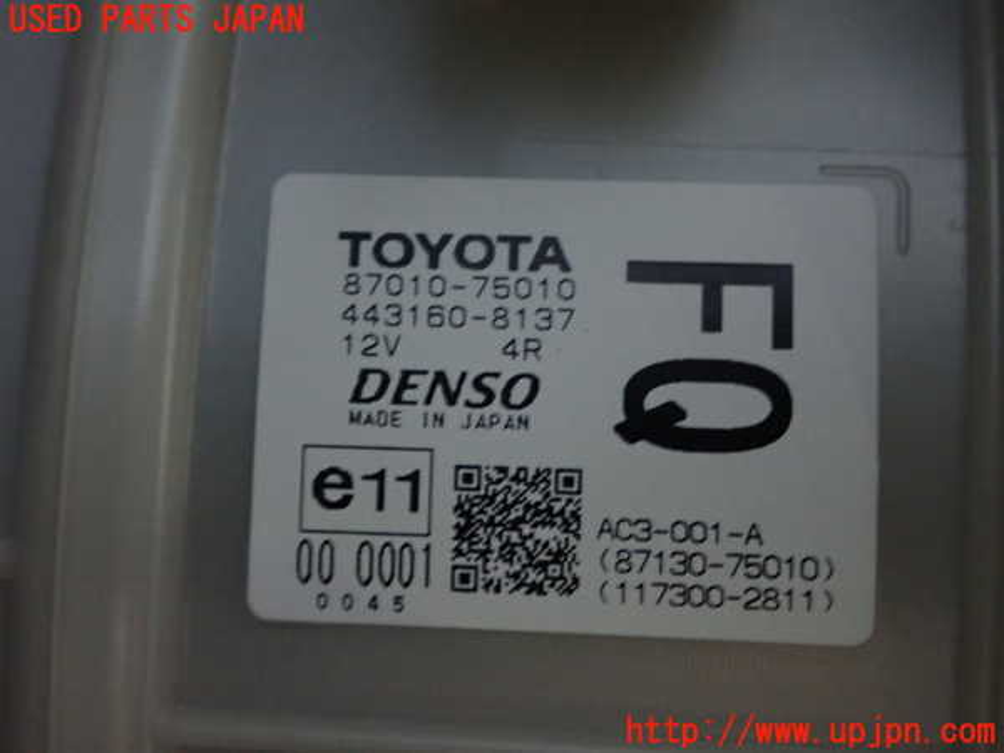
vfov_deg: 30.9
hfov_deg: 40.4
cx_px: 502
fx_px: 1363
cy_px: 376
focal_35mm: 47
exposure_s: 1/13
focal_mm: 8.4
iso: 800
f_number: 3.1
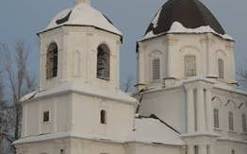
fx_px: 484
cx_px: 136
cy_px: 76
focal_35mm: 72
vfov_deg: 18.0
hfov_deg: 28.6
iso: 400
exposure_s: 1/5000
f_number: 3.5
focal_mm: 24
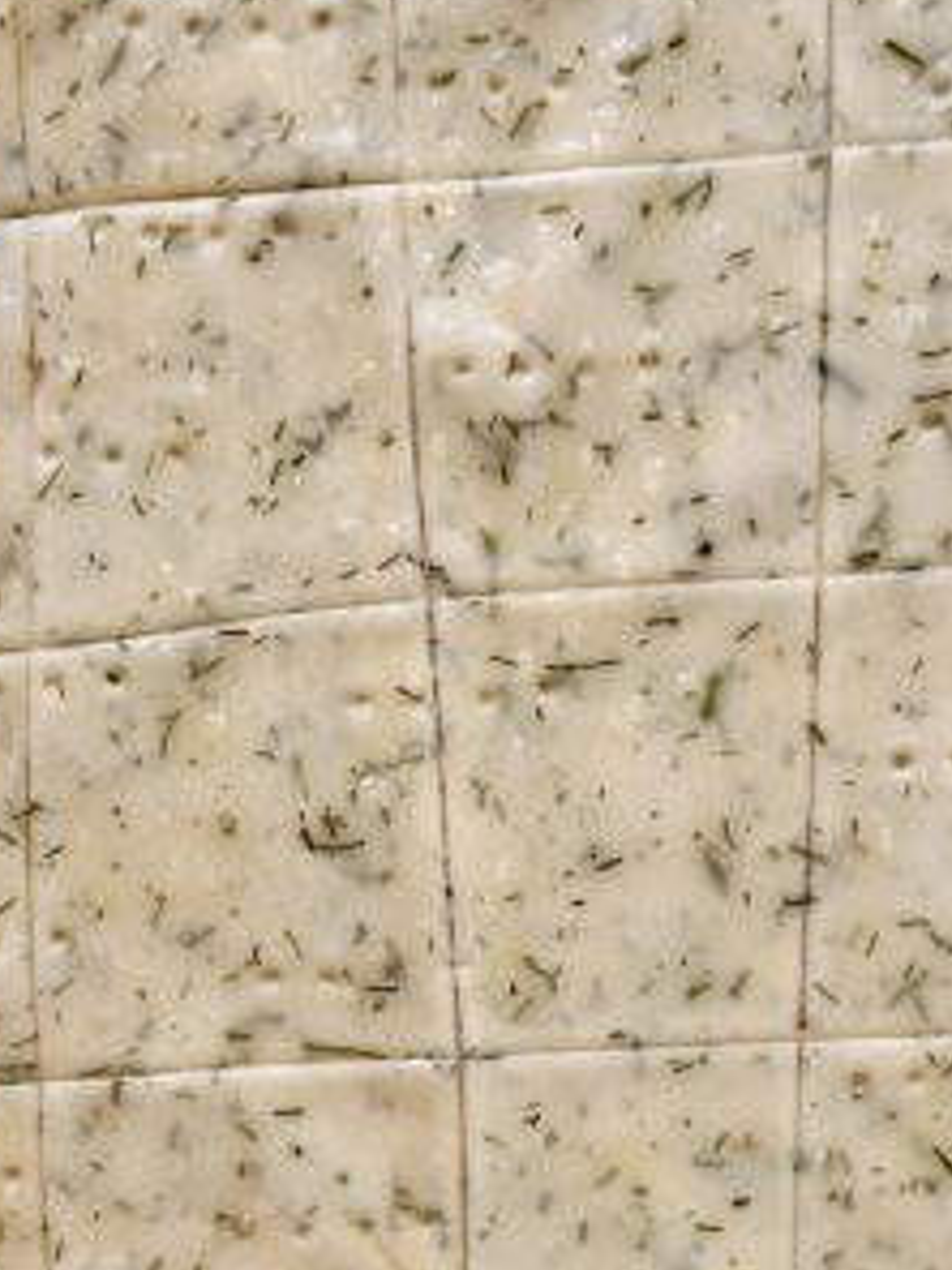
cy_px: 974
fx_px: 2970
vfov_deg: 23.8
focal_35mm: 81
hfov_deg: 18.2
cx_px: 397
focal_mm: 6.86
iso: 80
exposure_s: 1/287
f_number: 1.78
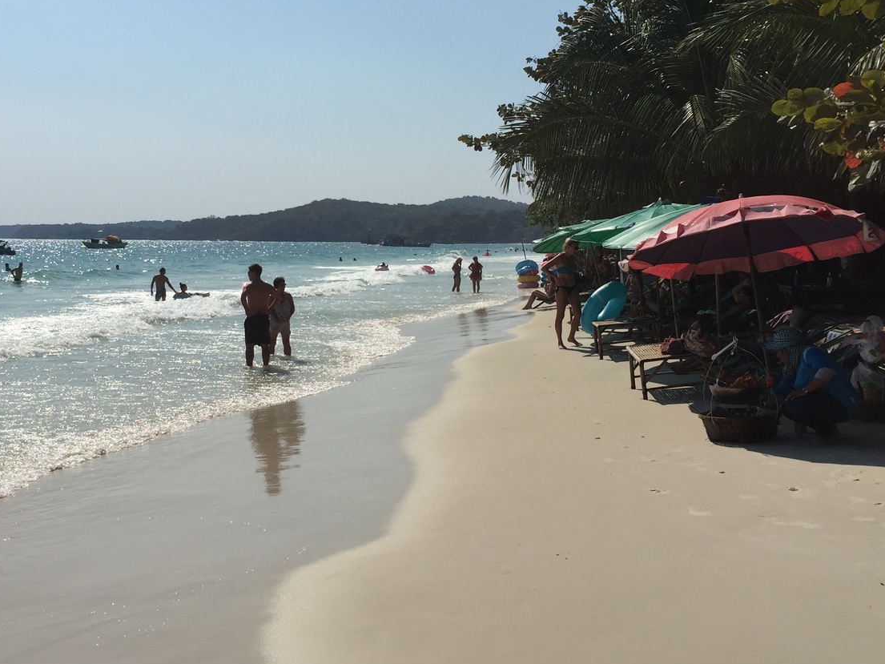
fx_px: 1074
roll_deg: -1.5
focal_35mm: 42
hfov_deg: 44.7
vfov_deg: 34.2
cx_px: 380
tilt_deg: -0.6
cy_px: 260
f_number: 2.2
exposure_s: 1/6623
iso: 32
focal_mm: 4.15
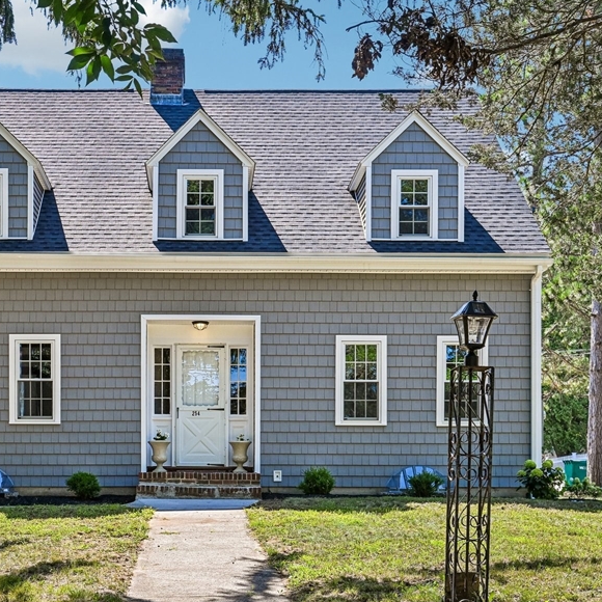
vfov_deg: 37.5
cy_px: 293
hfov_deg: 37.2
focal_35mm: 45
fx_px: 885
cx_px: 200
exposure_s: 1/320
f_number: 8
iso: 400
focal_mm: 30
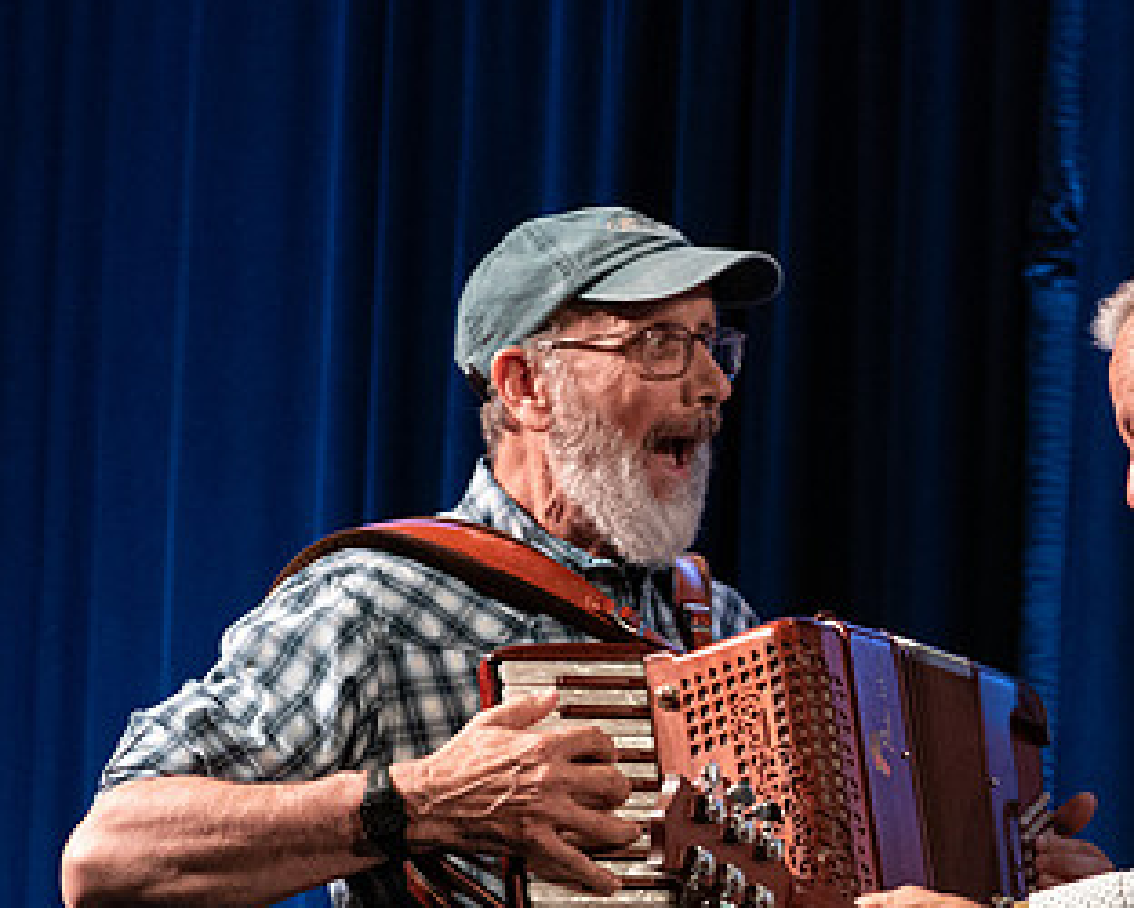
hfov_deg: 8.9
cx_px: 1166
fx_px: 7254
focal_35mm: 216
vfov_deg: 7.2
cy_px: 727
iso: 6400
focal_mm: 98
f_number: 5.6
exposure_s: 1/200
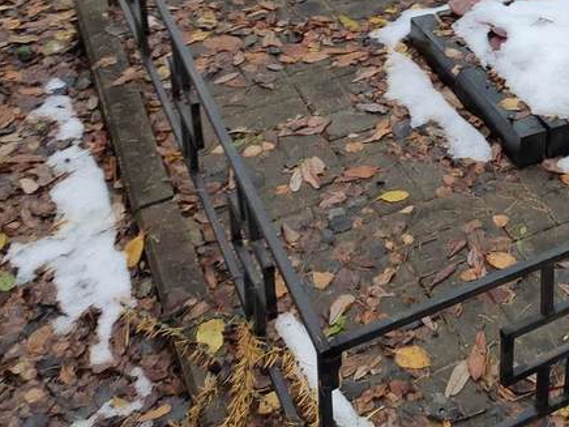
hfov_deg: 29.4
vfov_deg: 22.3
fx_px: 1003
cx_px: 579
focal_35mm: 61
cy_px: -73
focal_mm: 4.77
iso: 209
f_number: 1.75
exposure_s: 1/120
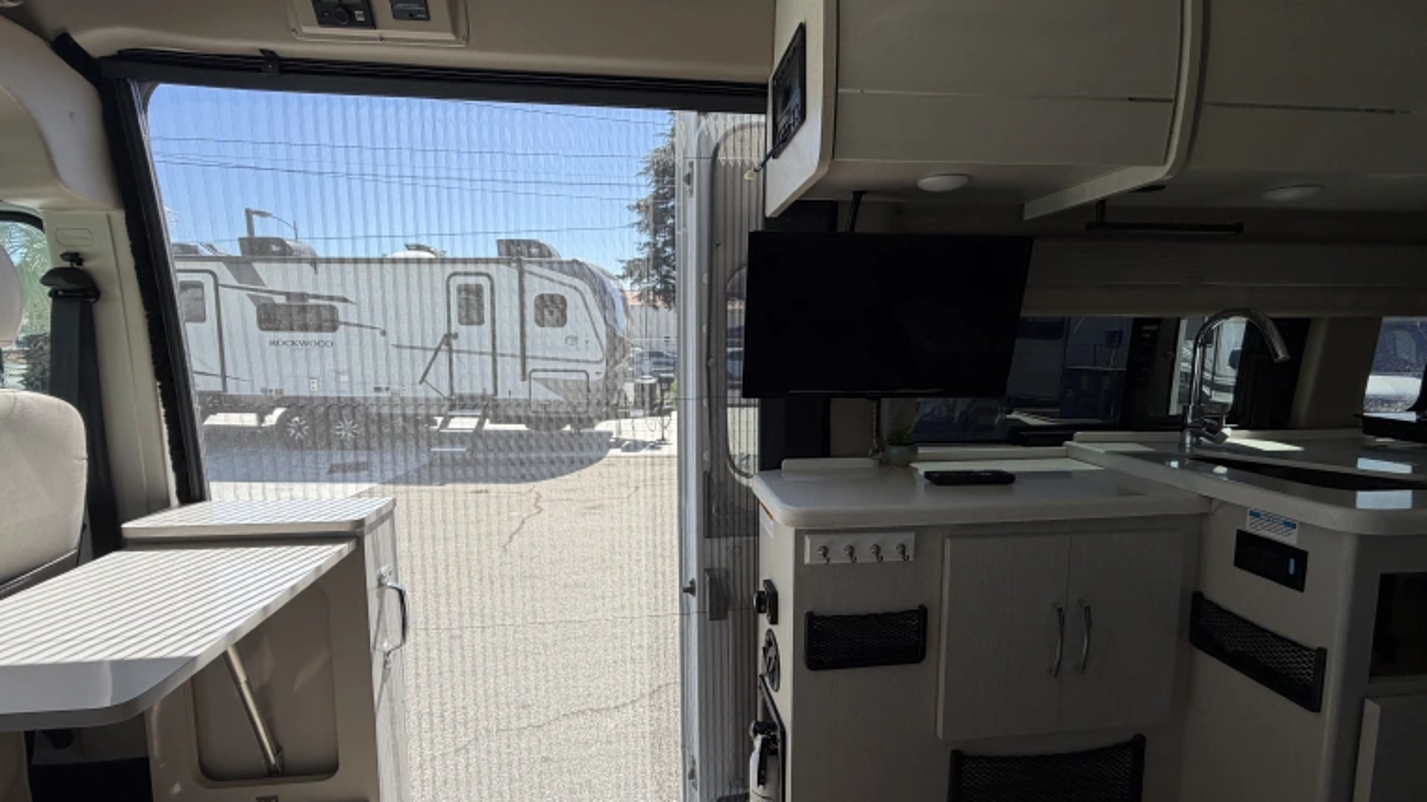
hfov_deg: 99.4
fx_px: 605
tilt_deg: -5.9
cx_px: 705
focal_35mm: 16
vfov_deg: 67.1
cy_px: 396
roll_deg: +1.0
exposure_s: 1/540
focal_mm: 2.22
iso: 40
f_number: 2.2
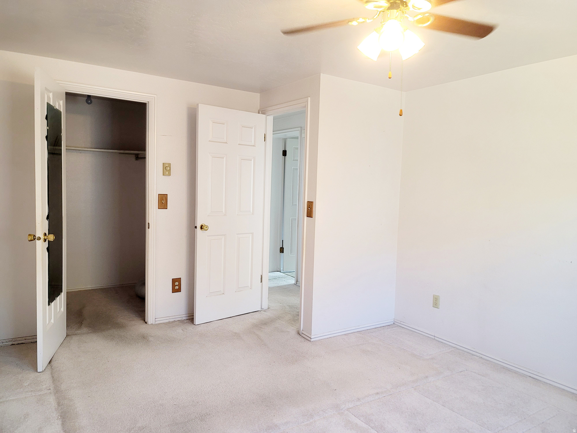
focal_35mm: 25
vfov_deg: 54.9
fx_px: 417
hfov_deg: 69.4
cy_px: 216
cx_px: 288
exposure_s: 1/120
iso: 250
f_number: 1.8
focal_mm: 7
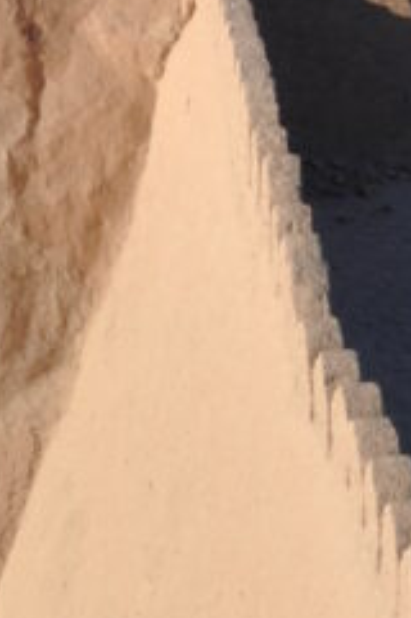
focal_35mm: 219
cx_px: 179
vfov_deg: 9.4
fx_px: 3761
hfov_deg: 6.3
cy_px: 123
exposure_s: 1/400
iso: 200
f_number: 10
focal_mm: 22
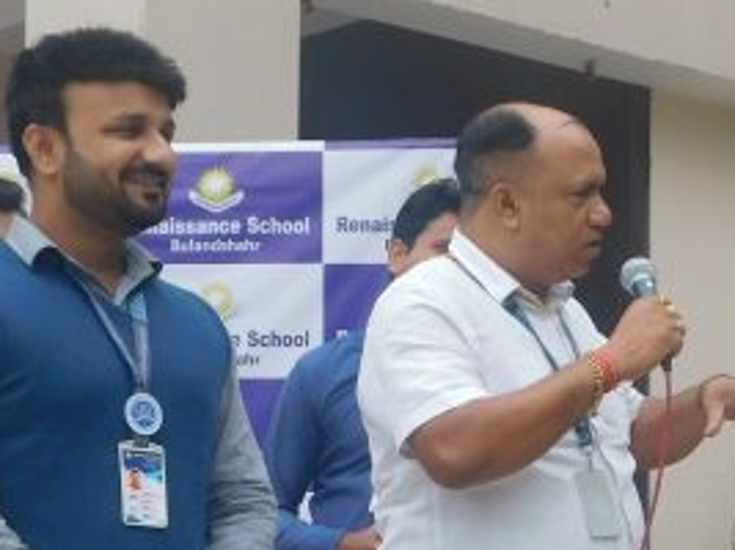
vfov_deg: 13.6
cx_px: 369
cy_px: 448
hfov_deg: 18.2
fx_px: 2292
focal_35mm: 108
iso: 125
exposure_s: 1/160
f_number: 3.5
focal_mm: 6.3
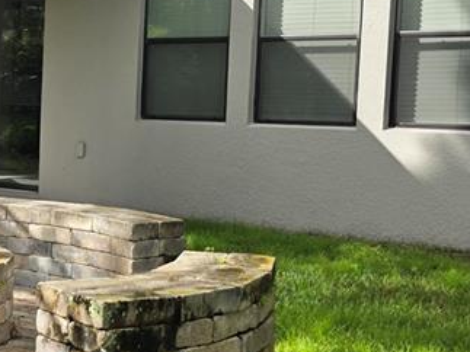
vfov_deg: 20.1
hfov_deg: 23.3
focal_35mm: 73
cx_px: -159
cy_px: 141
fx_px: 991
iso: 80
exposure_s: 1/3972
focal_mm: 6.3
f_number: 1.7
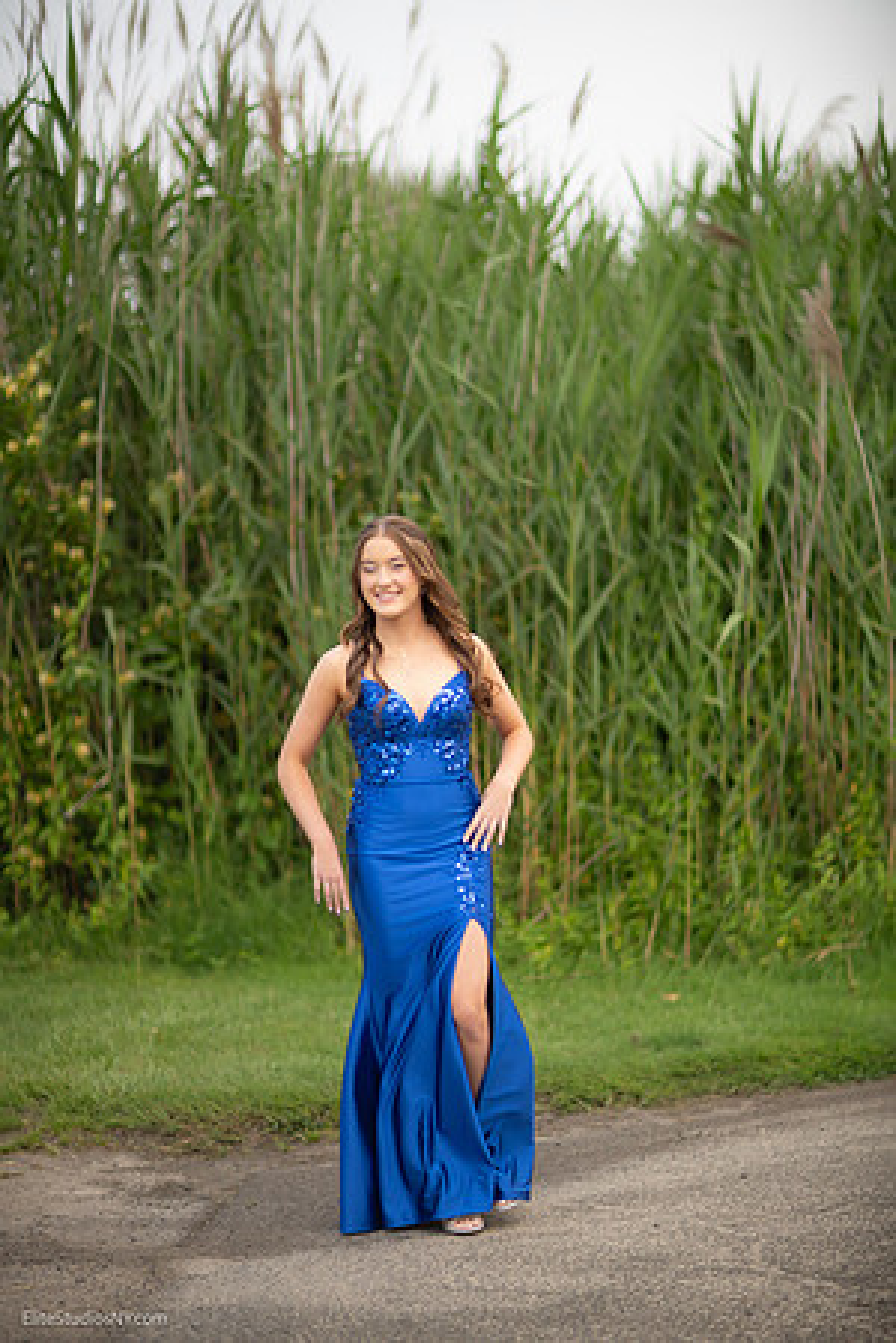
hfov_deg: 16.1
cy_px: 672
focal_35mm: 85
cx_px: 448
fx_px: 3173
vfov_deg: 23.9
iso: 100
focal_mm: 85
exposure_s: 1/1600
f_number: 1.3
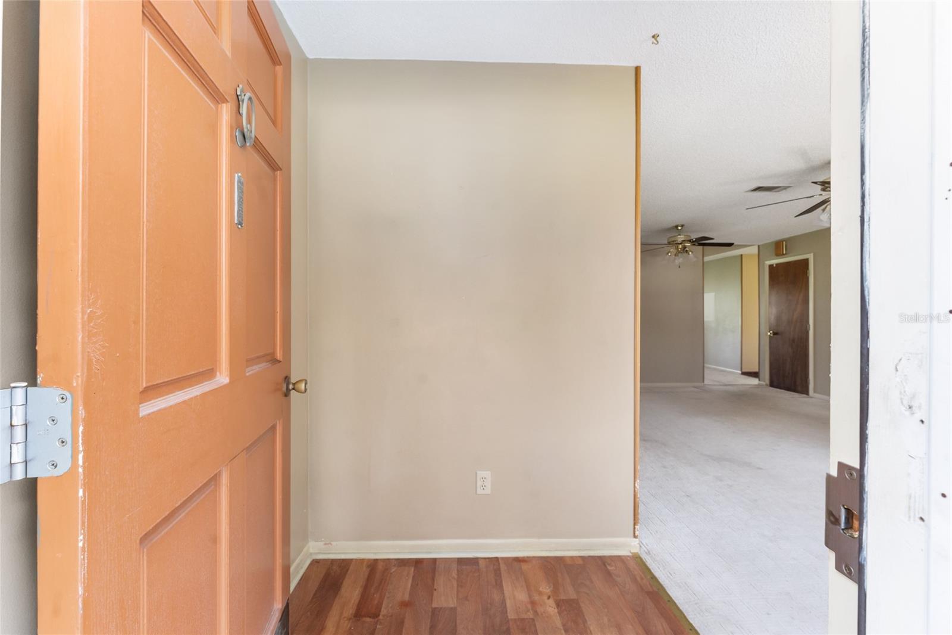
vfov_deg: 76.6
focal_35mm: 15
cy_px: 318
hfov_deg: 99.7
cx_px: 476
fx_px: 402
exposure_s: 1/30
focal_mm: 15.2
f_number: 8
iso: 500
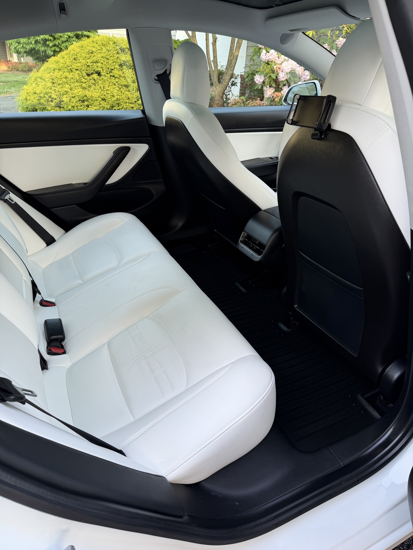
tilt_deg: -29.0
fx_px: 382
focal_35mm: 24
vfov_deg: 71.6
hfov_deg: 56.8
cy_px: 275
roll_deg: -4.3
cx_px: 206
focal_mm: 6.76
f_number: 1.78
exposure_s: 1/121
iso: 80
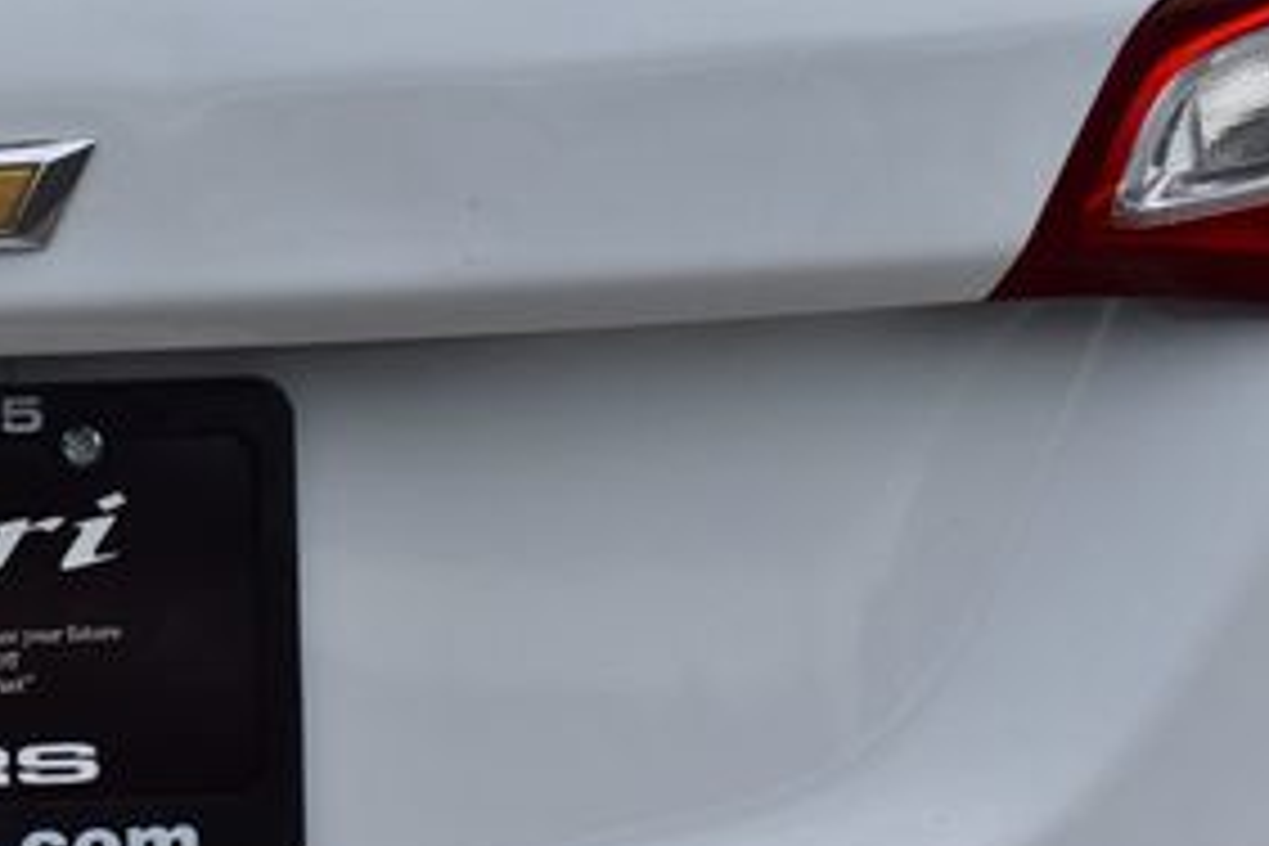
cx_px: -14
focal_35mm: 109
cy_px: 360
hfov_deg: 18.3
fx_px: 3842
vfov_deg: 12.6
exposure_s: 1/400
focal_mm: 32
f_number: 11
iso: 400
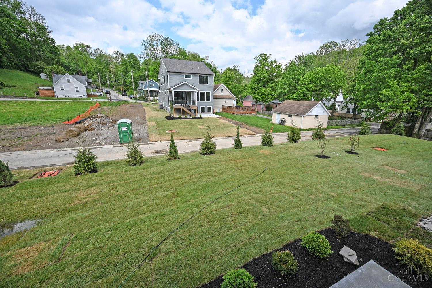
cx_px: 216
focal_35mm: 14
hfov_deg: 104.3
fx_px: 168
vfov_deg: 81.2
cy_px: 144
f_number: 6.3
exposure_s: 1/320
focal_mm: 14
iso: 100
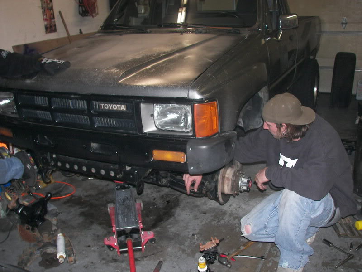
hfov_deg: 51.4
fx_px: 376
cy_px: 136
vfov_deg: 39.7
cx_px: 181
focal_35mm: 36
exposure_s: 1/30
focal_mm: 6
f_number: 2.8
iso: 100
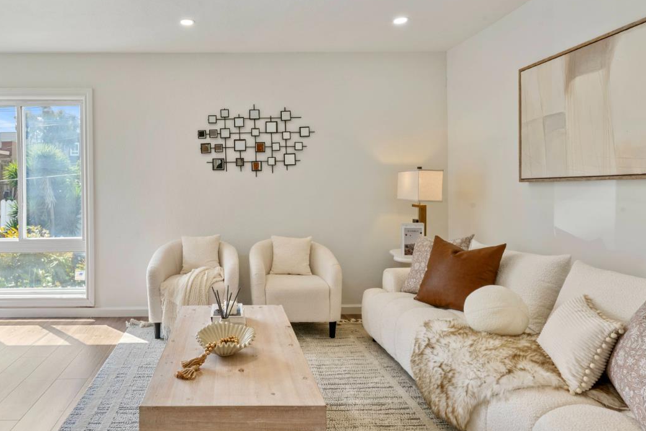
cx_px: 243
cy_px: 202
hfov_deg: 74.8
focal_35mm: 23
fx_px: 413
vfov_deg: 55.1
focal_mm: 16
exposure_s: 1/15
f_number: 16
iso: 250
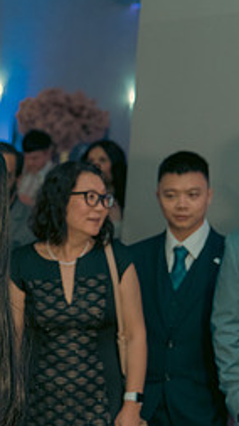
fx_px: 1219
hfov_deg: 10.6
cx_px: -163
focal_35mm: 108
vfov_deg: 19.7
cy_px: 289
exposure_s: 1/160
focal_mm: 45
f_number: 3.5
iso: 1600
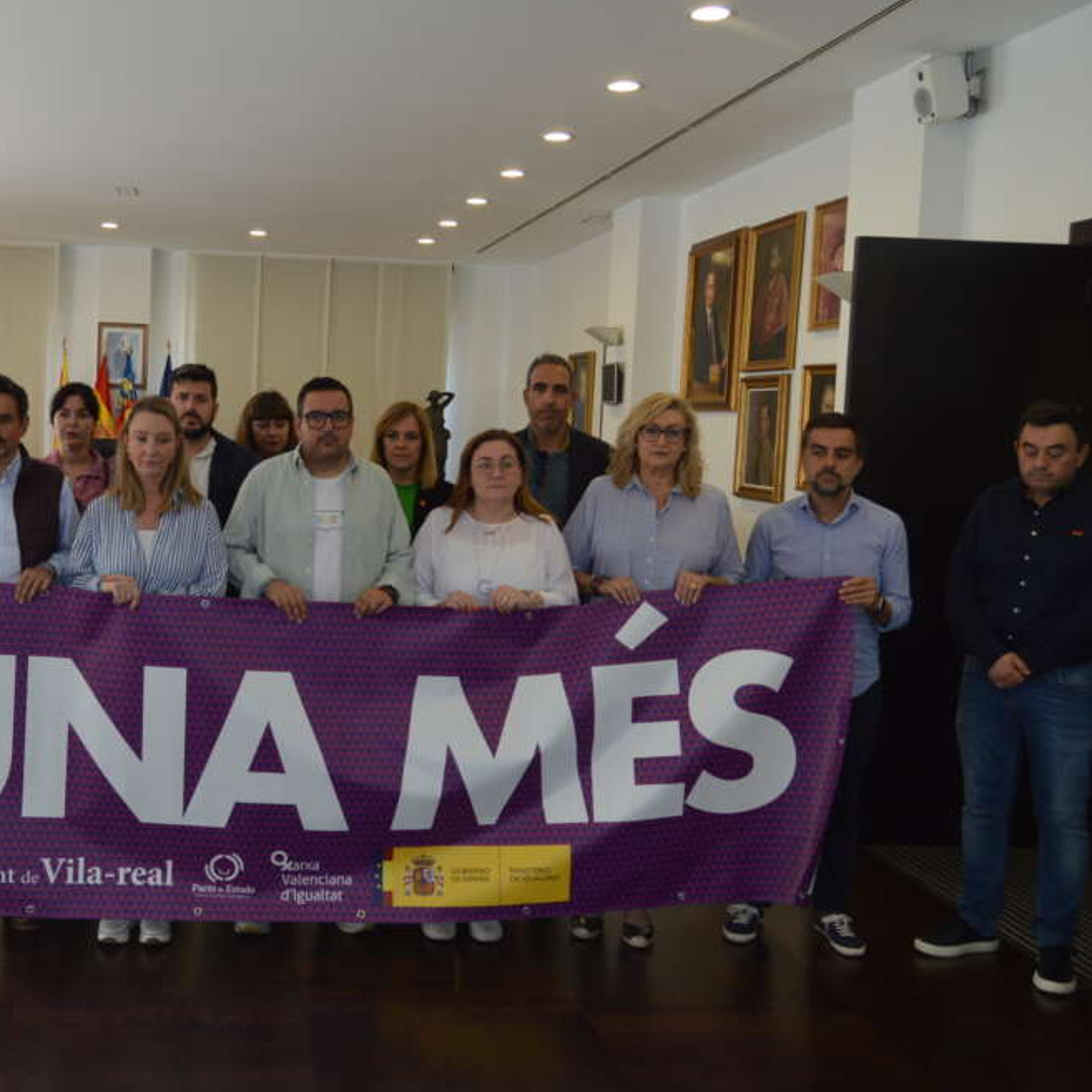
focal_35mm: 37
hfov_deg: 43.6
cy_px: 538
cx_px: 289
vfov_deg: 44.9
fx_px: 1321
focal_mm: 18
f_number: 5
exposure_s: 1/100
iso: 400
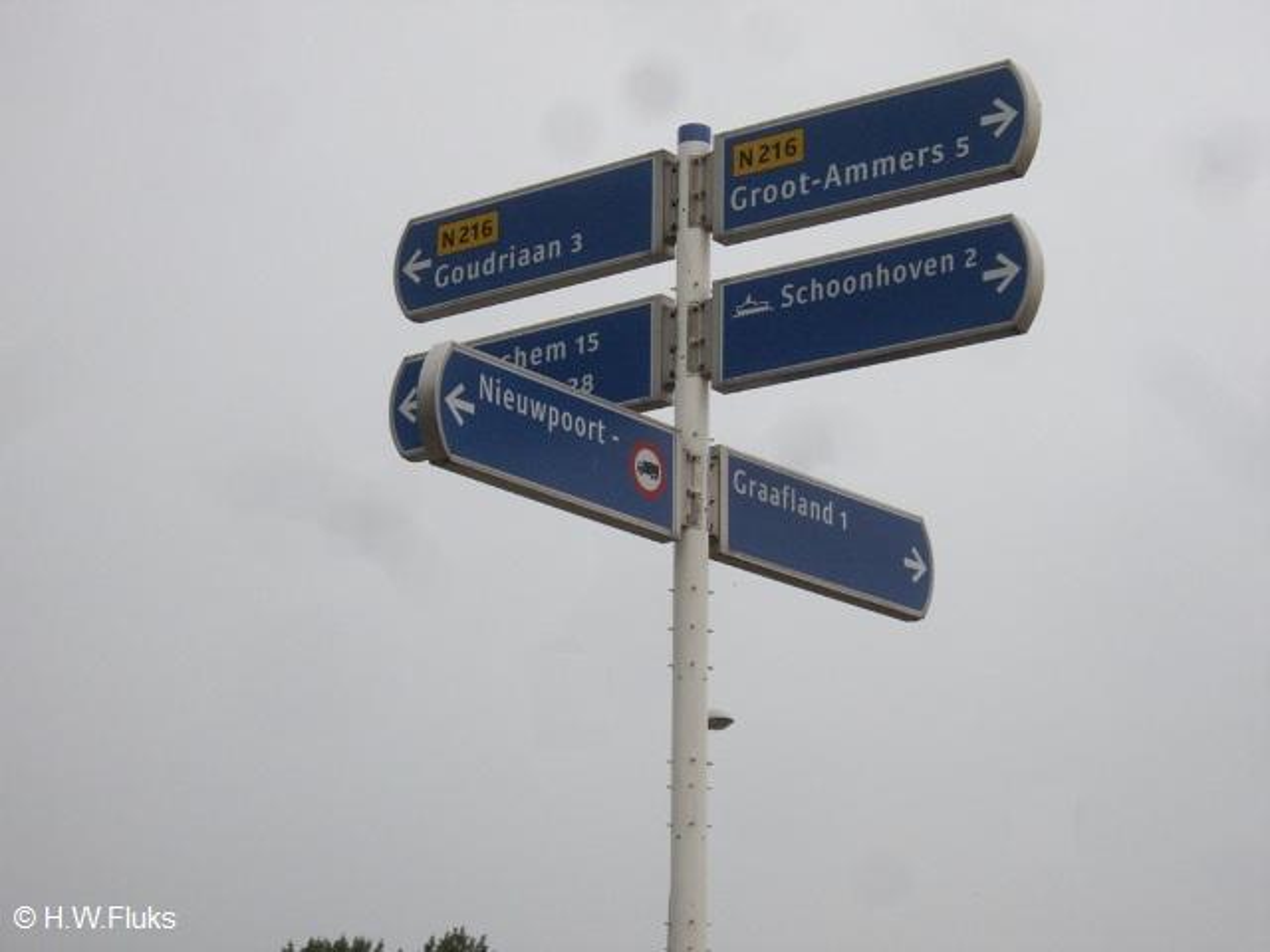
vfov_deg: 16.1
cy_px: 476
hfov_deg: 21.3
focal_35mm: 92
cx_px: 635
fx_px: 3375
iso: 400
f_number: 4.8
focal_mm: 19.4
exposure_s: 1/50
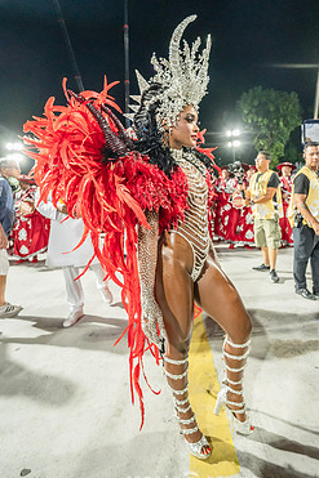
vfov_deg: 83.7
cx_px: 189
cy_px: 213
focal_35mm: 20
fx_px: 266
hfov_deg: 61.4
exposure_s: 1/320
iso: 3200
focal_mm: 16.5
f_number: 4
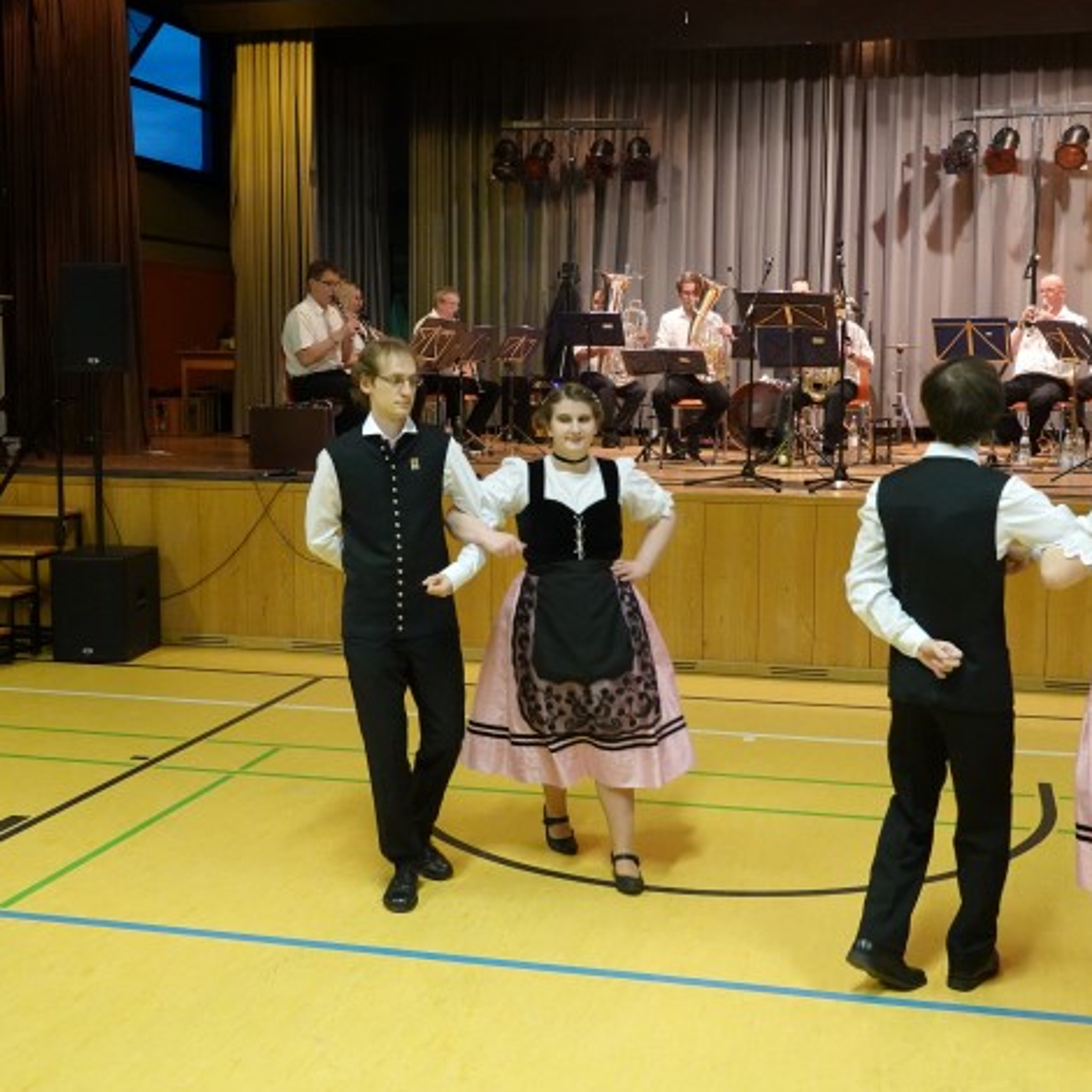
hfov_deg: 39.1
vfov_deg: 39.2
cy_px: 541
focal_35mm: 43
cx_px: 595
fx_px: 1535
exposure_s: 1/80
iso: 2500
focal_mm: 12.25
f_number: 3.5
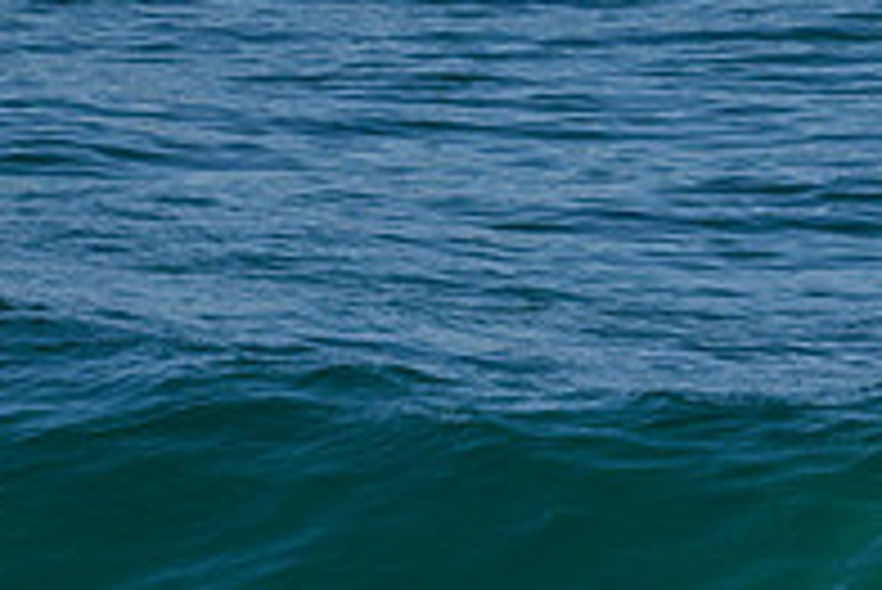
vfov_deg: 1.4
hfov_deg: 2.1
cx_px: 878
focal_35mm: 977
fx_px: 23953
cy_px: 705
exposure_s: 1/2000
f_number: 11
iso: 1250
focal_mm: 330
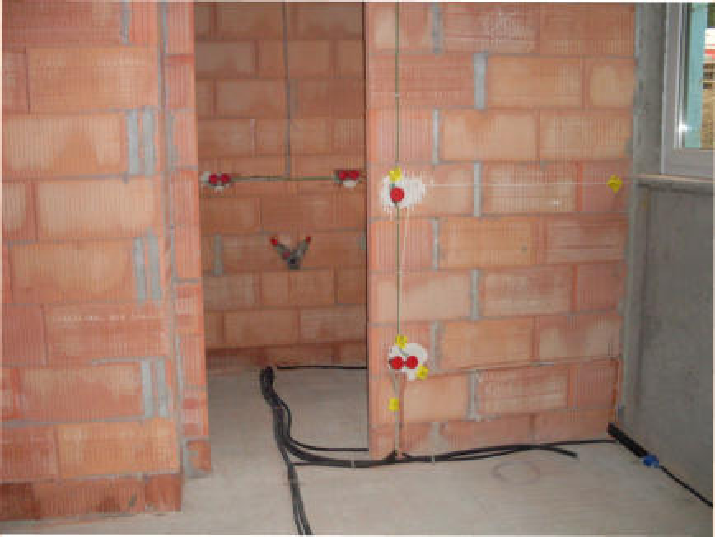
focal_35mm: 38
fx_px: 785
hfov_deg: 49.0
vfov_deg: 37.8
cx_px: 358
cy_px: 268
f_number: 2.8
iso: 160
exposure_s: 1/45
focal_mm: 6.3
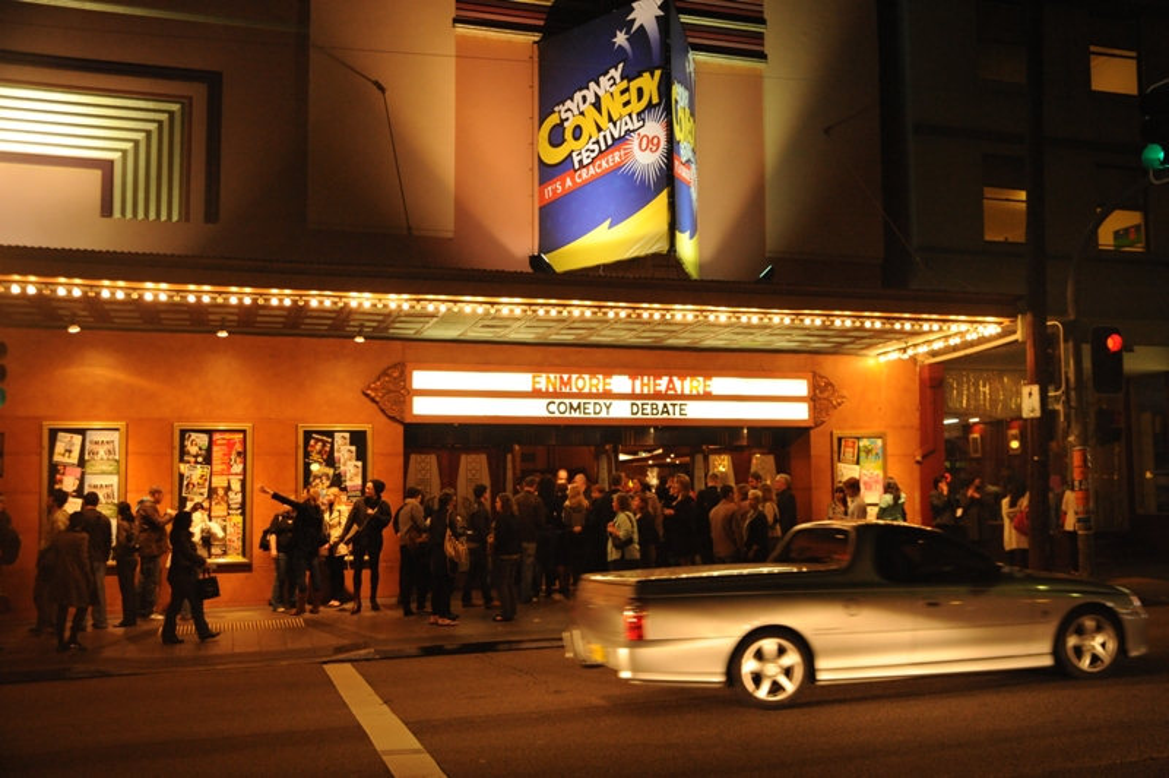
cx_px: 584
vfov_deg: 35.0
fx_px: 1233
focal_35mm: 38
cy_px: 389
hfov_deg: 50.7
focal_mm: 38
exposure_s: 1/80
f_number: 6.3
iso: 4000
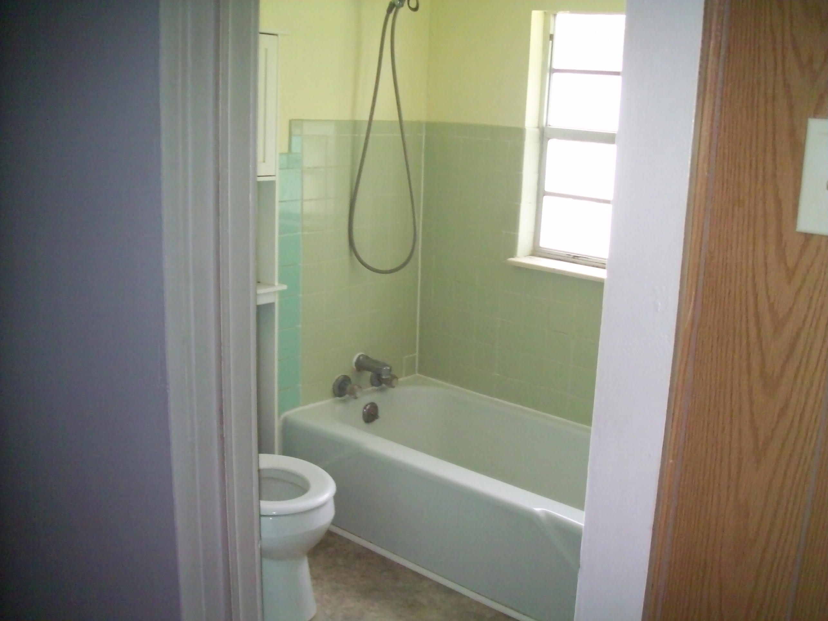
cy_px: 310
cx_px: 414
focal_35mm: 36
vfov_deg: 39.6
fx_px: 861
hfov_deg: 51.4
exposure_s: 1/64
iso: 160
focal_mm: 6
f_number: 2.7
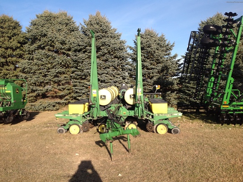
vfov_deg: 40.6
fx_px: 245
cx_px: 122
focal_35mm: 35
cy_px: 91
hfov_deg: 52.7
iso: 50
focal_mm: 4.28
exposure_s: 1/1209
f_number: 2.4
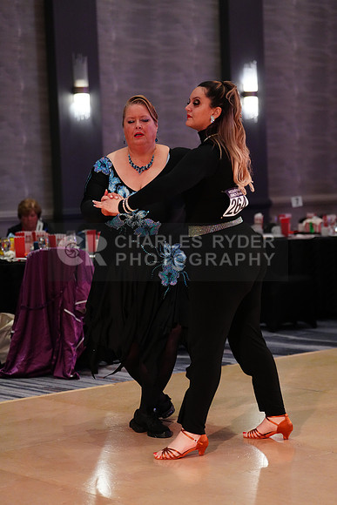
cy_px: 252
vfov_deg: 23.9
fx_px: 1193
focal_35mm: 85
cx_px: 168
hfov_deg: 16.1
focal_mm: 85
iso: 5000
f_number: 2.8
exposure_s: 1/320
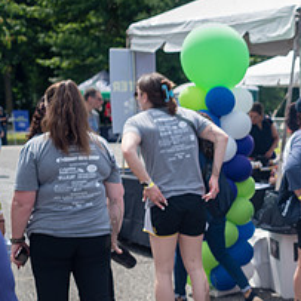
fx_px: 836
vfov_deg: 20.3
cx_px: 400
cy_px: 223
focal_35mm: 85
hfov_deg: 18.8
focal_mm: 35
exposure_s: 1/1000
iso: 200
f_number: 4
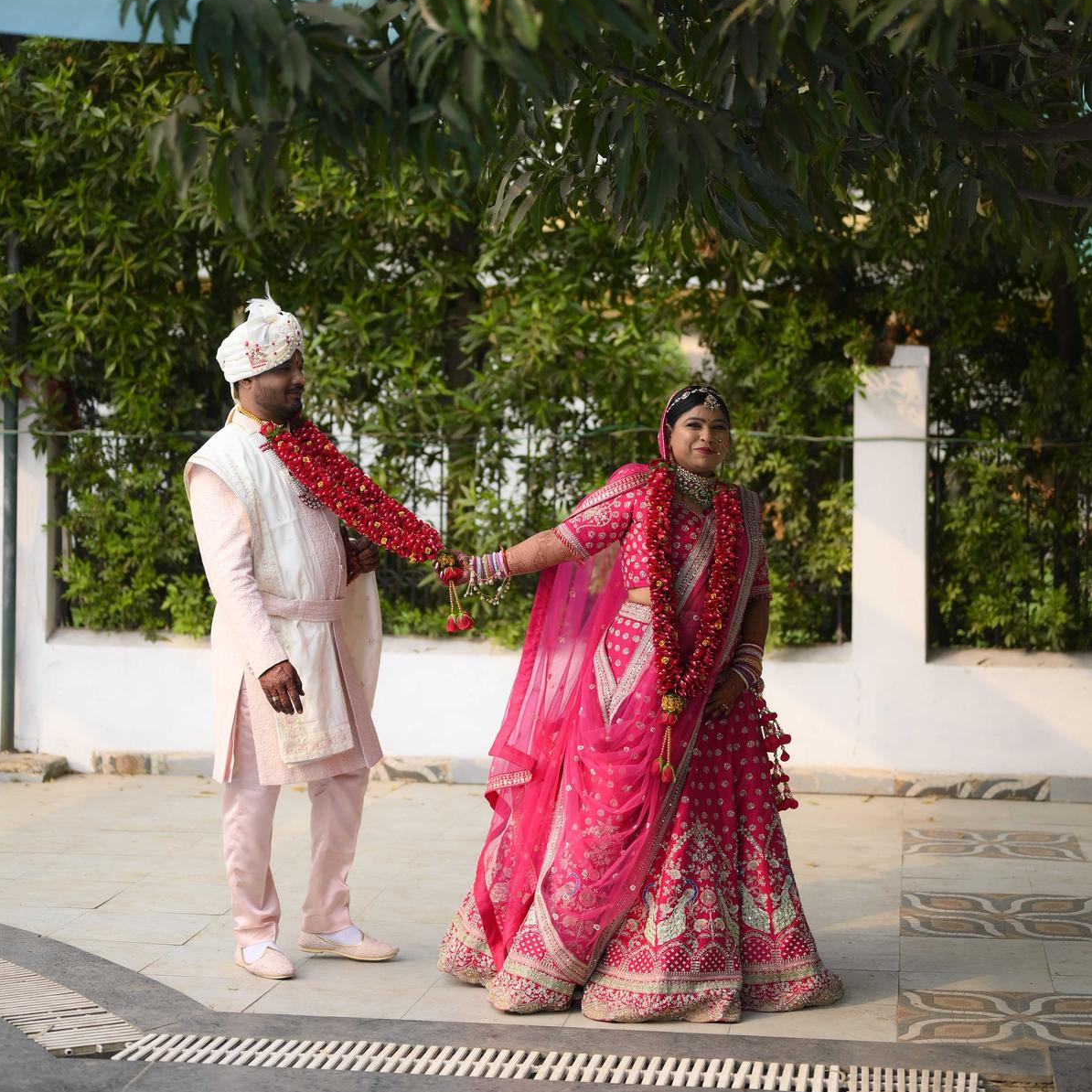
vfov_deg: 26.8
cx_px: 546
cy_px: 422
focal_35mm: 64
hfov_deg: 26.9
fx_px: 2284
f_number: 1.8
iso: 160
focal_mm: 50
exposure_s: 1/800
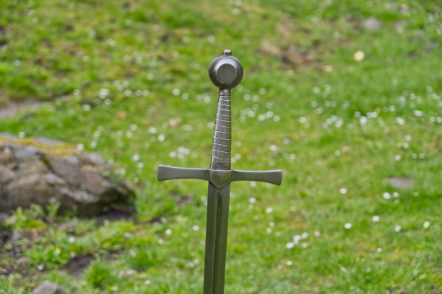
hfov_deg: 28.8
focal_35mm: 70
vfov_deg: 19.5
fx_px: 859
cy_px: 147
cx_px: 221
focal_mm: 70
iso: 80
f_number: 4.5
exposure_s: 1/320
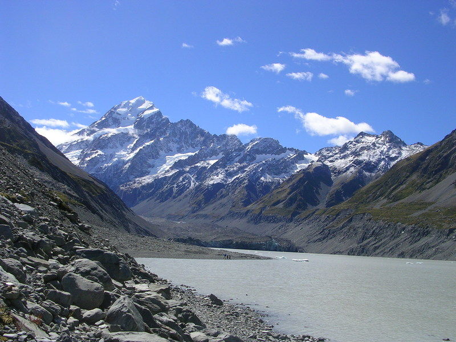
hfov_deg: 49.0
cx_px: 228
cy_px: 171
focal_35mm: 38
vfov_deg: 37.7
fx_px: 501
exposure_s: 1/514
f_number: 5.6
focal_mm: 5.8
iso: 50
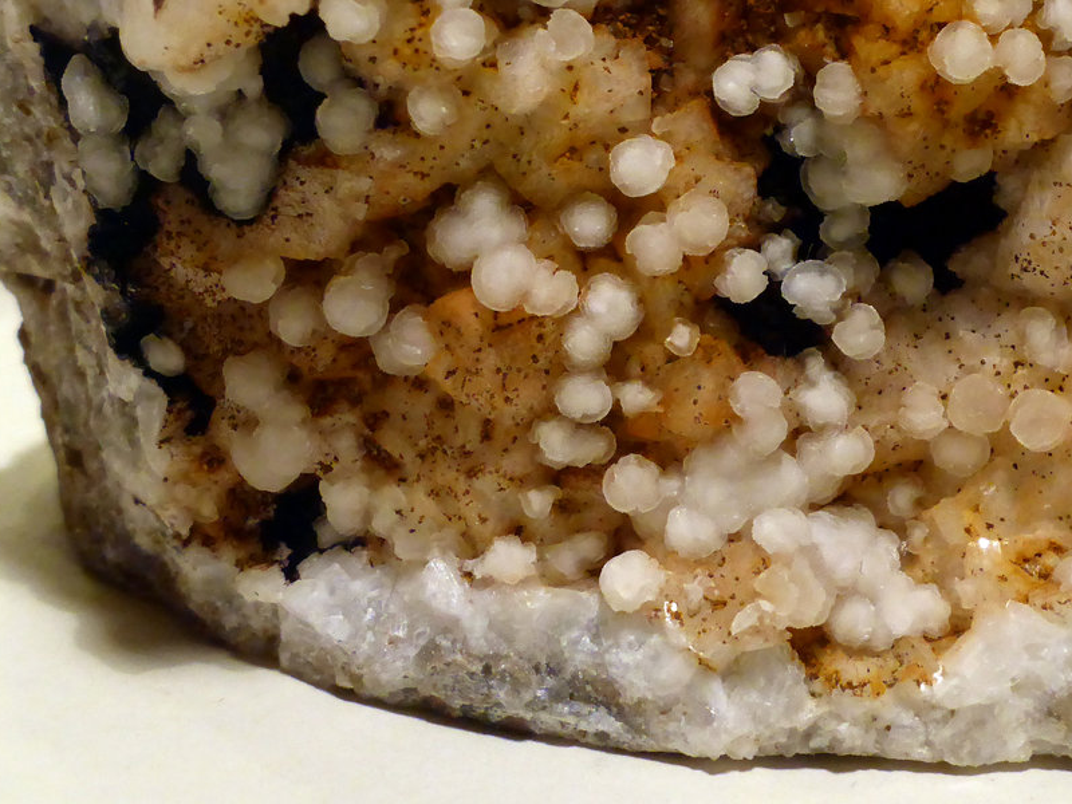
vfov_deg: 11.3
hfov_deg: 15.1
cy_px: 107
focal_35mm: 130
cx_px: 827
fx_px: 4026
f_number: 4.8
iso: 400
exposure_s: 1/40
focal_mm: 11
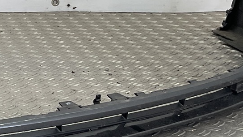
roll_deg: -1.8
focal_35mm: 117
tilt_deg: -6.1
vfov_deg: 10.0
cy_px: -70
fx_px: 754
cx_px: -106
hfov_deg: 16.8
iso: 16
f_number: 1.8
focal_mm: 3
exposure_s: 1/149
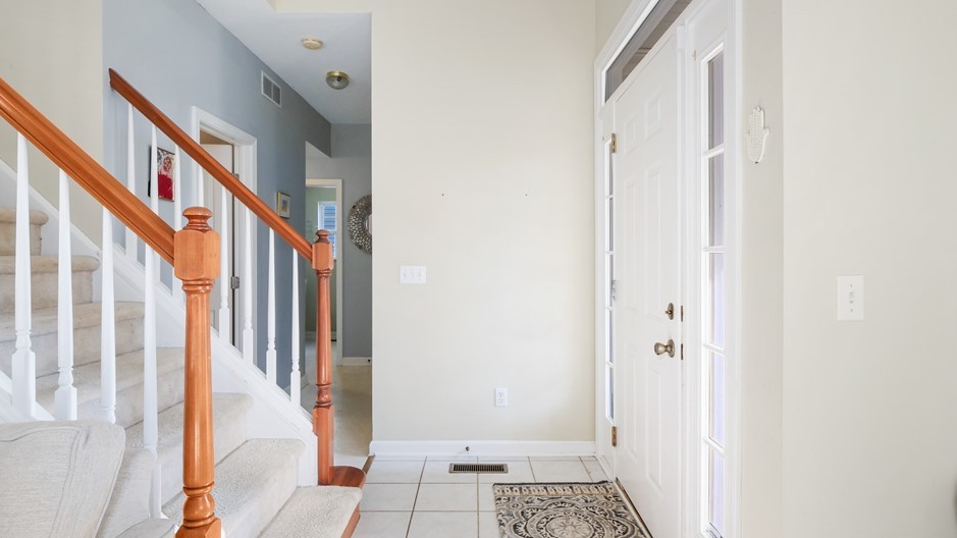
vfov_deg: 58.3
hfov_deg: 89.6
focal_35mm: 19
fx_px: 482
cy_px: 269
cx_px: 482
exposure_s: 1/30
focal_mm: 8
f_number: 7.1
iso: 400
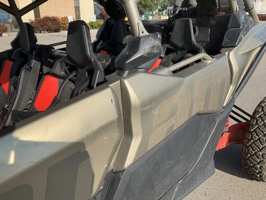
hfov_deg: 61.7
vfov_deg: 48.2
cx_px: 133
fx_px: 223
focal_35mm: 29
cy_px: 100
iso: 25
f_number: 1.8
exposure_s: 1/1279
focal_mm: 3
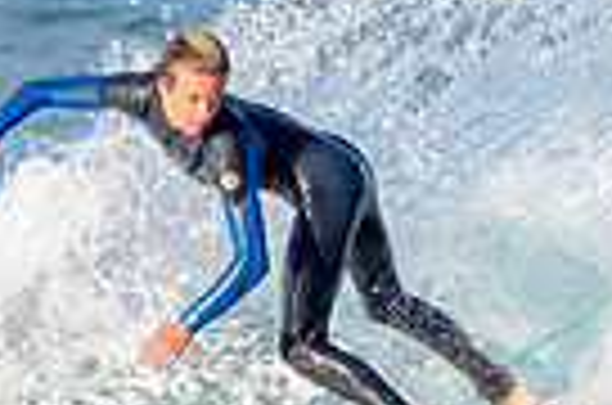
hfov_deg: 0.8
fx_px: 44487
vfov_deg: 0.5
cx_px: 427
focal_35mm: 2623
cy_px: 492
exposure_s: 1/2000
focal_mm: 500
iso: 320
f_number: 5.6
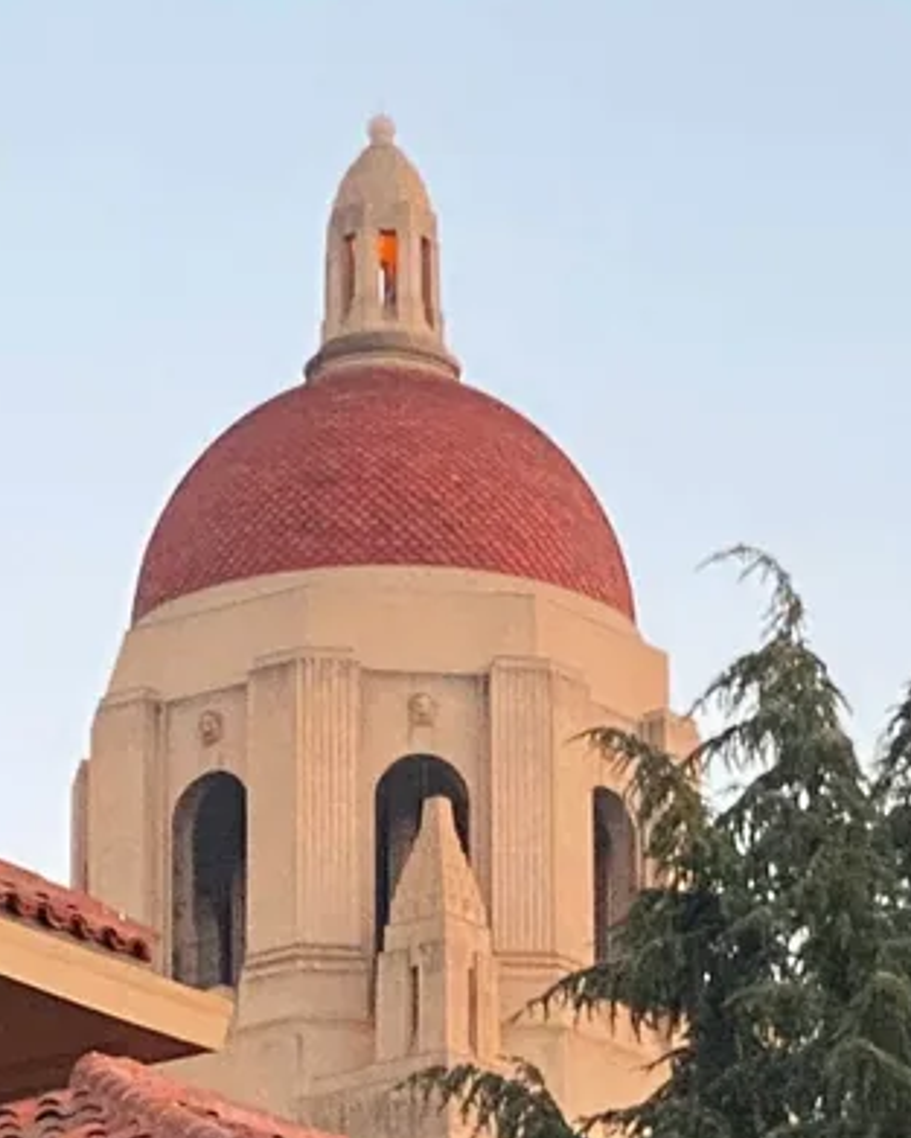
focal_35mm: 249
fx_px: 8389
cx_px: 279
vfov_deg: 7.4
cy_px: 2486
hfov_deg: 6.2
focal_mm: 6
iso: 125
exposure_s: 1/121
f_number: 2
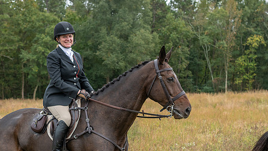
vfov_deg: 19.2
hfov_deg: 33.8
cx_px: 122
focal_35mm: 62
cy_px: 129
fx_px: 441
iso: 200
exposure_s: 1/500
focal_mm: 35
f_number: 3.5
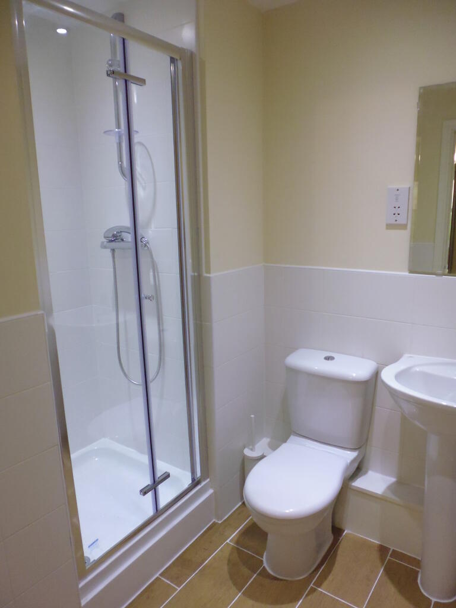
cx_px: 228
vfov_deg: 71.6
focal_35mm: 24
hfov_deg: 56.8
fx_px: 422
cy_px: 304
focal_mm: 4.3
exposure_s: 1/20
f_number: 2.8
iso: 400
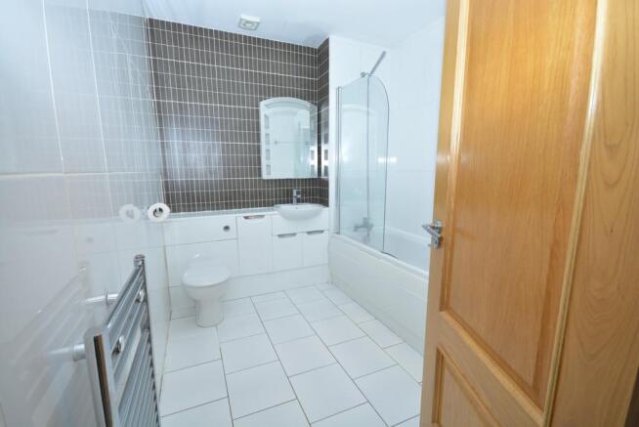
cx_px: 320
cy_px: 214
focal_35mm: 15
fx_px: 266
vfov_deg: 77.4
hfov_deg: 100.4
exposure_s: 1/80
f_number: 5.6
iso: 320
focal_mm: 10
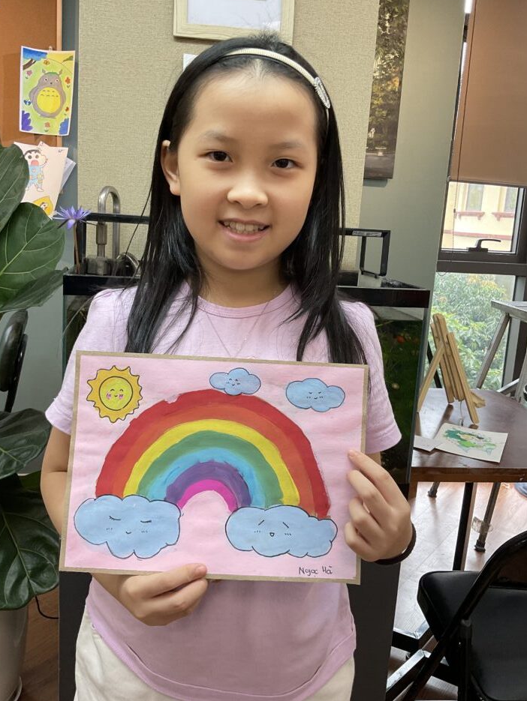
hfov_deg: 45.4
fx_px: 629
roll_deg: -4.1
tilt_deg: -10.8
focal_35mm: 31
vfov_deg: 58.3
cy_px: 327
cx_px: 247
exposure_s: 1/122
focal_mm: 3
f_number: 1.8
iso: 64
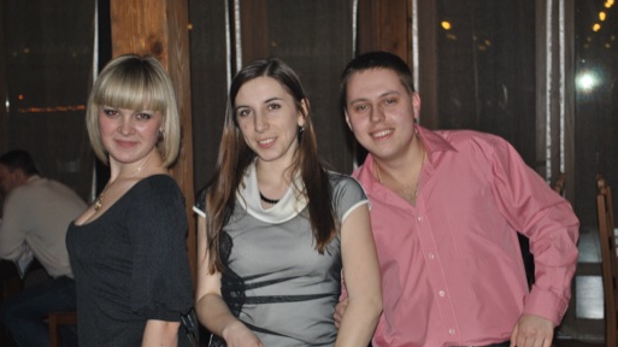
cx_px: 310
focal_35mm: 67
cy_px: 206
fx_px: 1097
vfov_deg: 18.0
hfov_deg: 31.5
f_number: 5.3
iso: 200
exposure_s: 1/60
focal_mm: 42
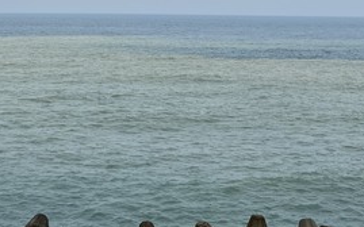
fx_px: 793
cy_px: -107
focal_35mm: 80
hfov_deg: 25.5
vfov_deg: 15.2
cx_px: 88
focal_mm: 5.7
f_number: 1.5
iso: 50
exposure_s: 1/4630
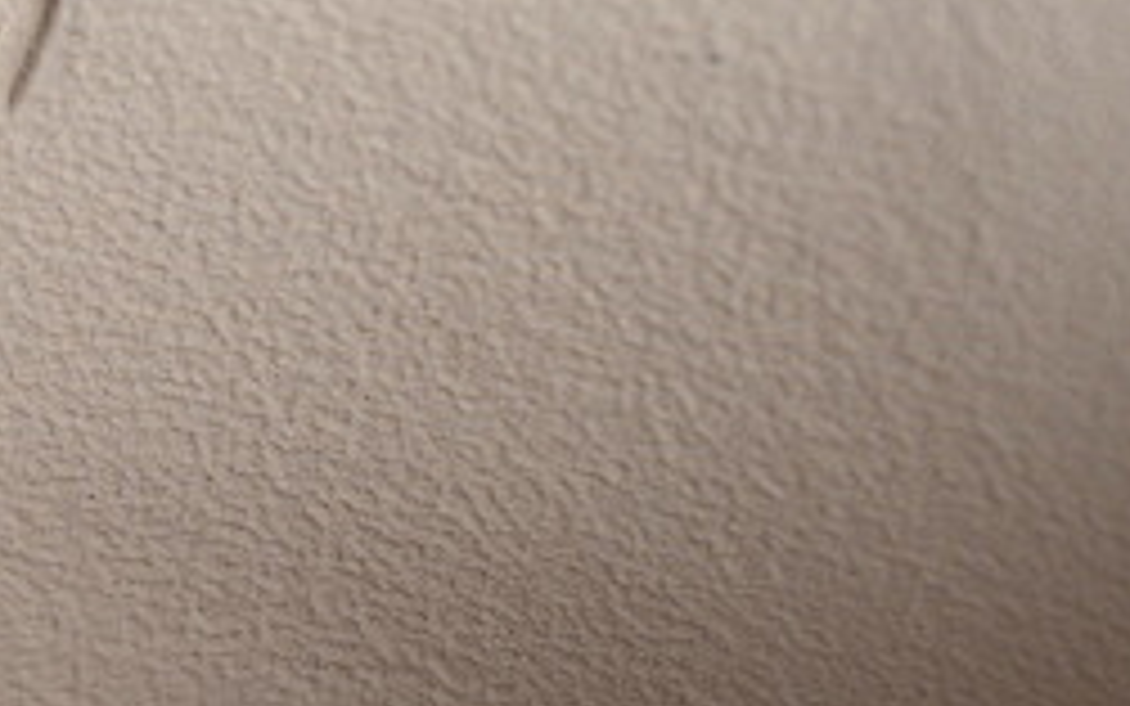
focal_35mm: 329
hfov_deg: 6.3
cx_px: -675
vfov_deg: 4.0
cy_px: 211
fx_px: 10134
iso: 160
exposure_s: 1/80
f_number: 7.1
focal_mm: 50
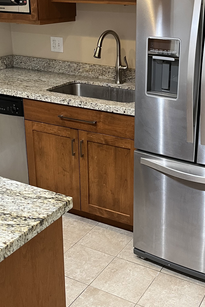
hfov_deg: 28.0
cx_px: 130
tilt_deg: -19.7
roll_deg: -0.5
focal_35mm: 48
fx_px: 410
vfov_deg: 41.0
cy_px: 130
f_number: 1.6
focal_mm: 5.1
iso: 320
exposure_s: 1/58
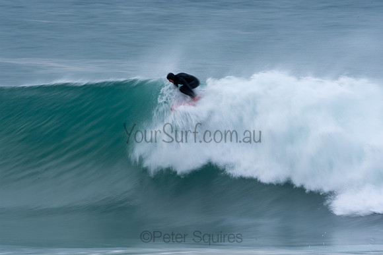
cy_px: 128
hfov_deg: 2.7
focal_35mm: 750
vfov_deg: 1.8
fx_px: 7981
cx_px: 192
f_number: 25
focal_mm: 500
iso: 100
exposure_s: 1/20
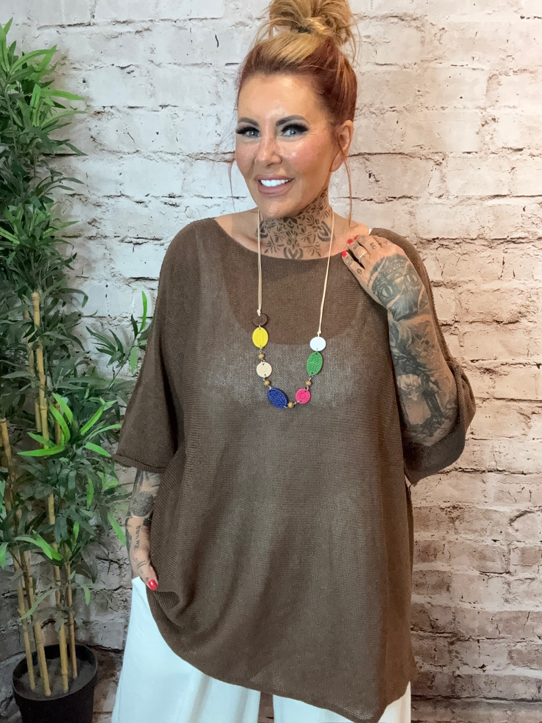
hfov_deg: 46.8
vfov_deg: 60.0
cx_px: 271
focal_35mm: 30
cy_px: 362
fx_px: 626
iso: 200
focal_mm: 2.69
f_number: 1.9
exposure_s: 1/33
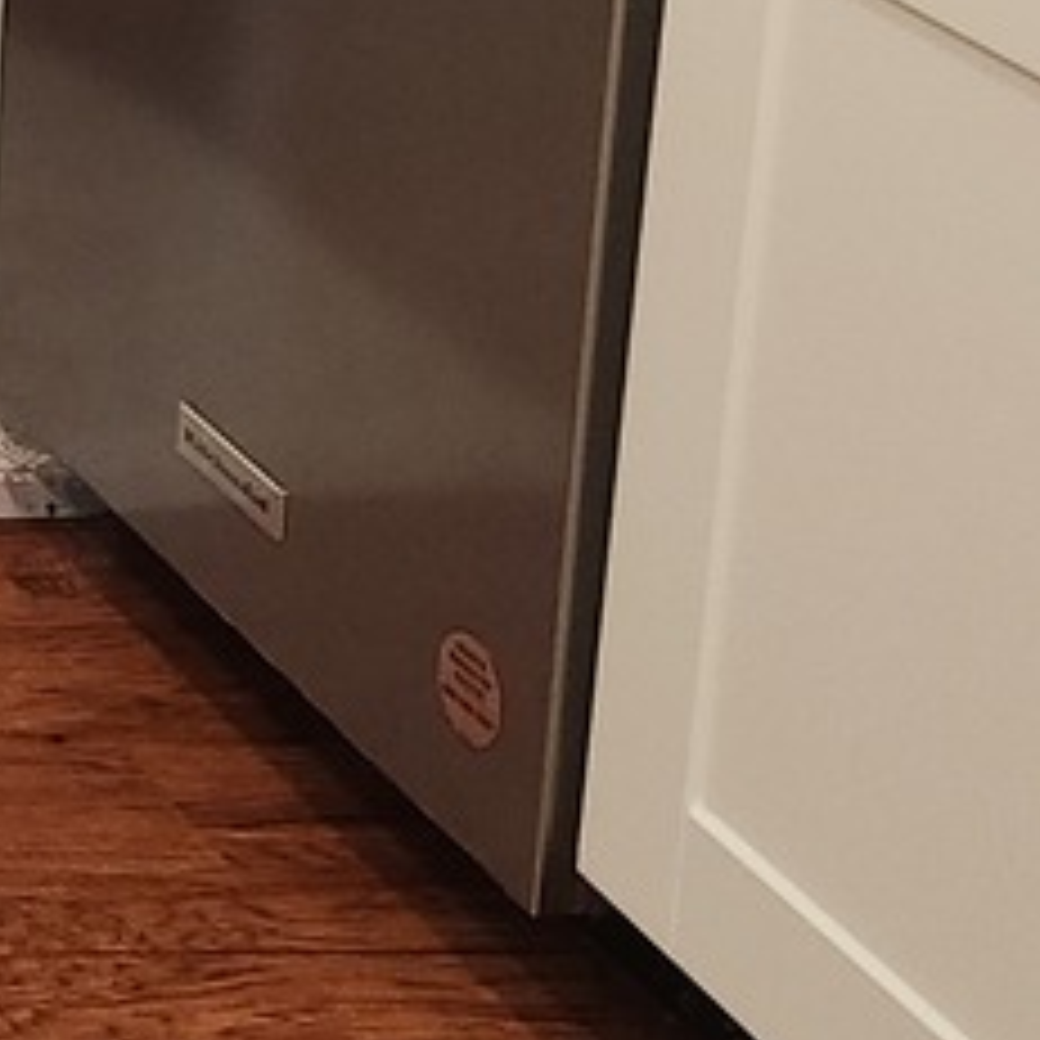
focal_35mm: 127
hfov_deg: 10.9
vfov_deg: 12.9
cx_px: -1693
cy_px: -617
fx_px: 4317
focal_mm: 5.4
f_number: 1.8
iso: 100
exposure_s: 1/30
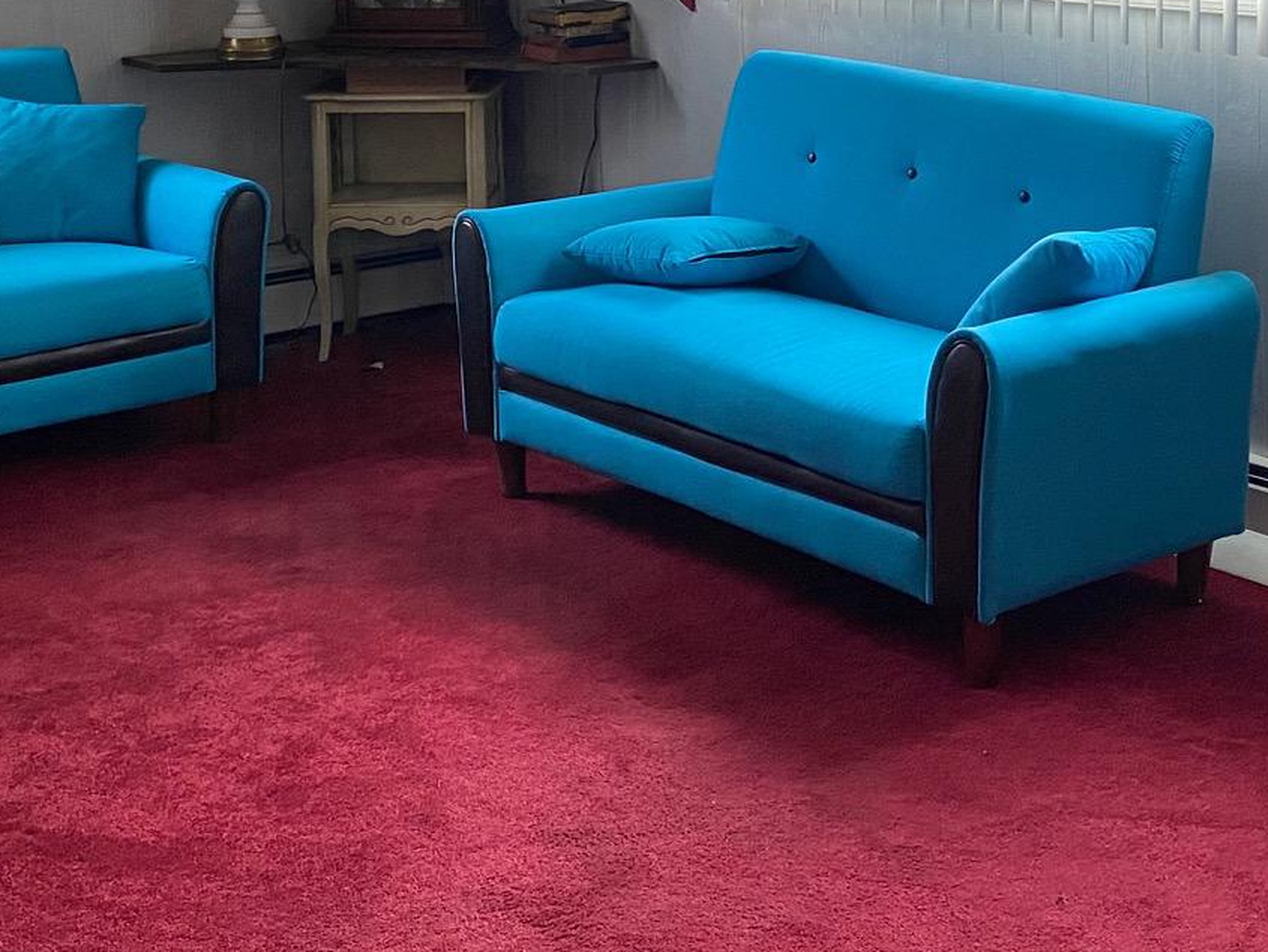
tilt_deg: -3.0
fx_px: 2308
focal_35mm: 63
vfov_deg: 22.6
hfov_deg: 30.7
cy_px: 54
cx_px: 722
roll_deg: +0.8
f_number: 1.8
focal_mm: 4.25
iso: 80
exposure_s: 1/60
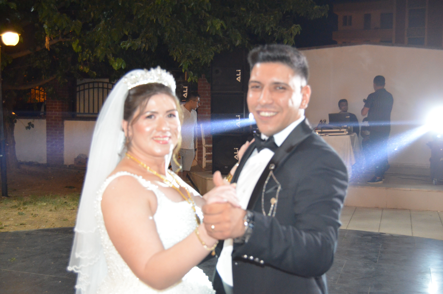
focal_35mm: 42
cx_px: 222
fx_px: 516
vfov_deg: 31.8
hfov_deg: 46.5
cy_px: 147
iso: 3200
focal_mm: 28
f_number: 4
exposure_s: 1/60
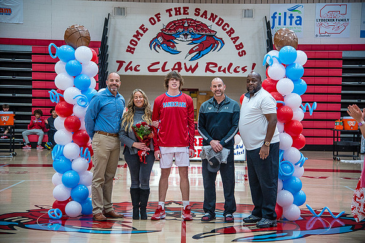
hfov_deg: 28.9
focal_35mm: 70
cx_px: 182
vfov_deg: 19.4
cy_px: 122
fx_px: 709
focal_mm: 70
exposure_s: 1/320
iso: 2000
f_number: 4
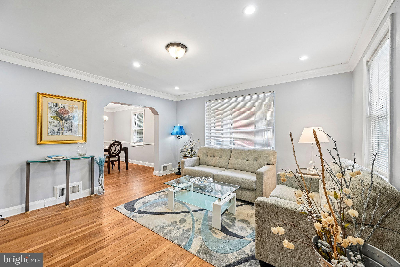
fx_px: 156
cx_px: 200
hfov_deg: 104.3
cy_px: 134
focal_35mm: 14
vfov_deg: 81.2
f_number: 8
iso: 400
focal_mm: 14
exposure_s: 1/15
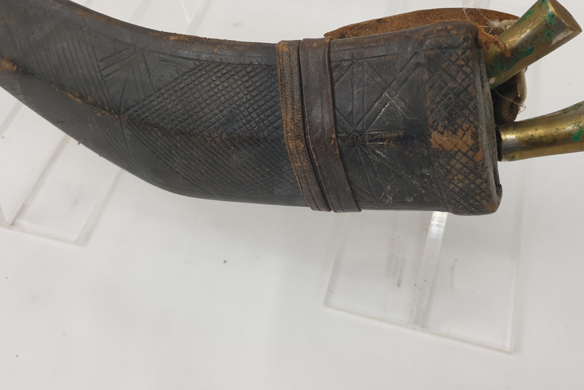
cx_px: 300
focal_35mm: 33
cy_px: 123
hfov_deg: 57.2
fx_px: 535
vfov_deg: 39.4
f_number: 2.4
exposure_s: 1/100
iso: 80
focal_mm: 4.3
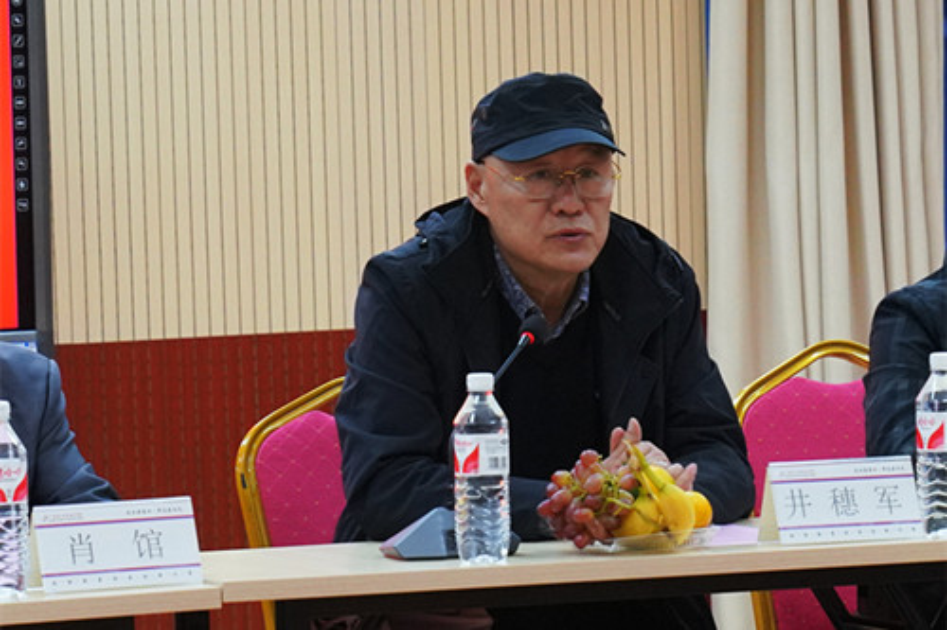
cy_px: 315
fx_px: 1841
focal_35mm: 70
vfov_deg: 19.4
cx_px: 474
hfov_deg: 28.9
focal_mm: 70
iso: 2000
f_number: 4
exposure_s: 1/160
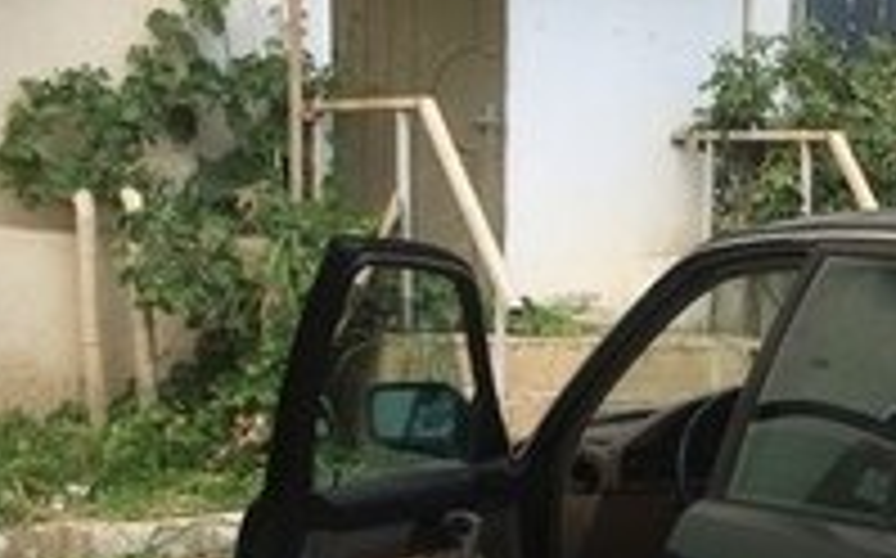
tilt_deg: -11.9
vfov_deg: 12.2
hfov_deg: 19.9
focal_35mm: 102
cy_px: 821
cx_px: 873
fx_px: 2489
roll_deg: -1.2
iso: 32
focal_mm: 4.15
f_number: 2.2
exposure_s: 1/441
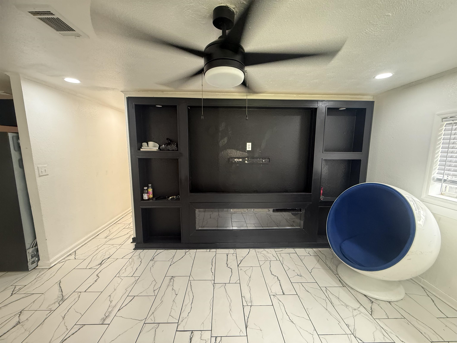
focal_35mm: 14
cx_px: 228
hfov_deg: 102.1
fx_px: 185
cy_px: 172
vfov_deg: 85.7
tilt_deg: -6.4
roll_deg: -0.9
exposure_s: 1/60
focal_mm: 2.22
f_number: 2.2
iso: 500
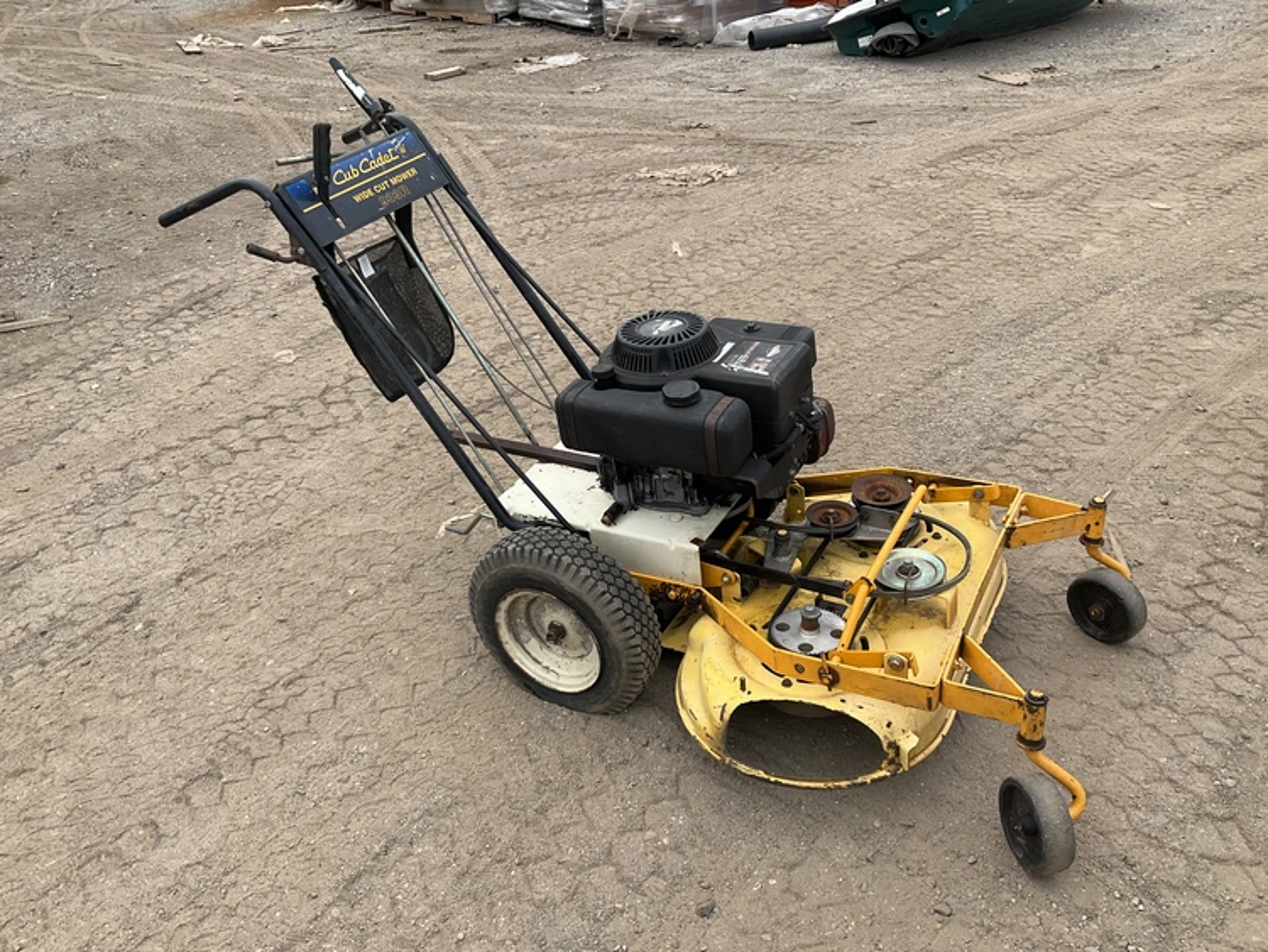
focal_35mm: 29
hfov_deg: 61.6
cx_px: 634
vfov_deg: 48.3
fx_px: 1063
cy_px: 476
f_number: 1.8
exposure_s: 1/1221
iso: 25
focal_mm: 3
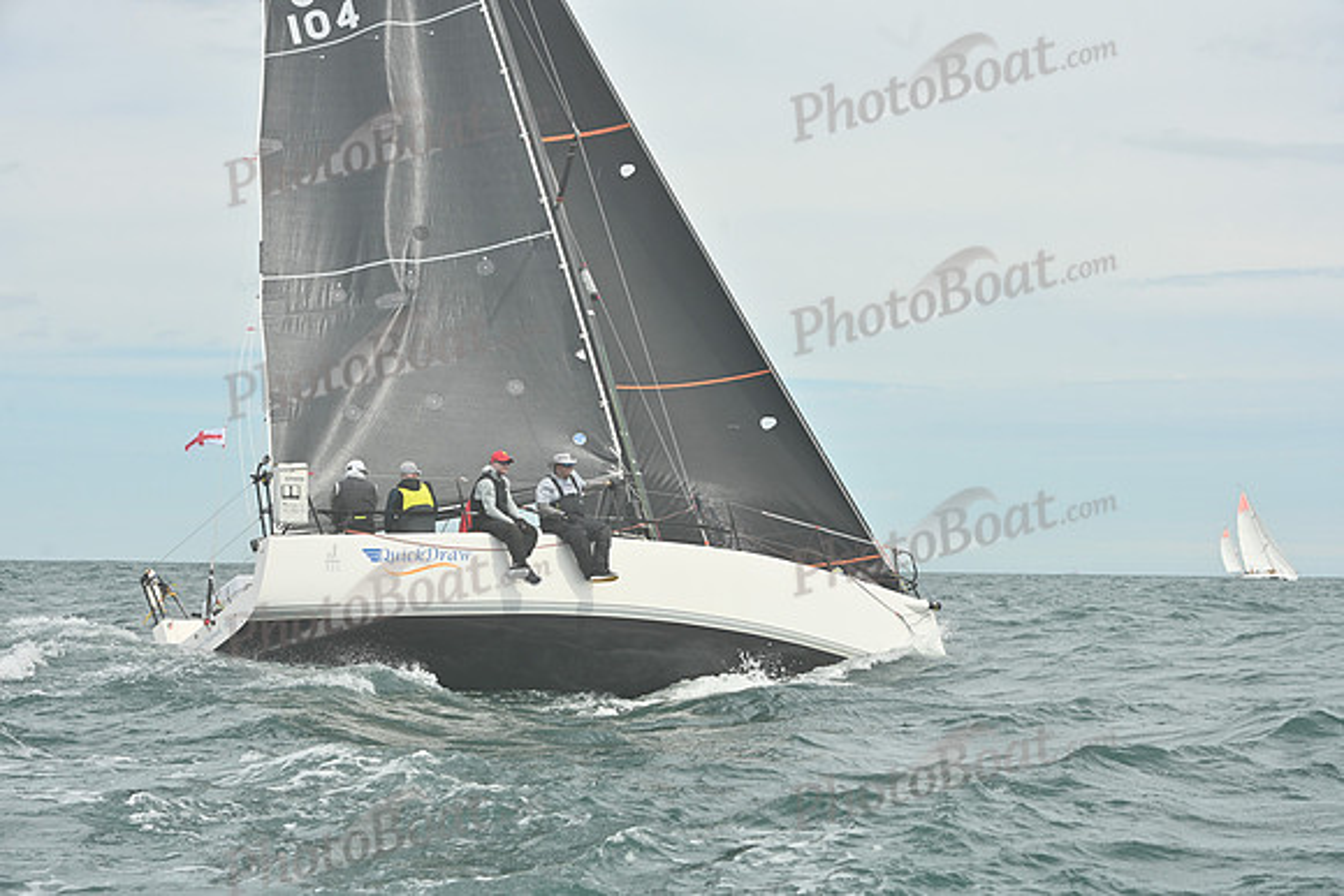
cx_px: 672
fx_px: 2614
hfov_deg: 28.8
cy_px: 448
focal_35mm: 70
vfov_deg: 19.5
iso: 320
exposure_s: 1/1250
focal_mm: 70
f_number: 10
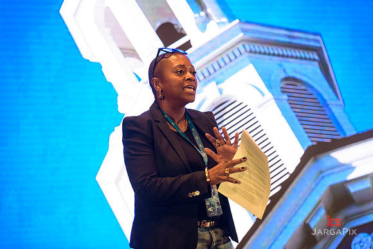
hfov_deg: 13.7
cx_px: 186
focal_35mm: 150
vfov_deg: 9.2
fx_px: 1554
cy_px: 124
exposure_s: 1/200
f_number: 3.2
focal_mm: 150
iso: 1600
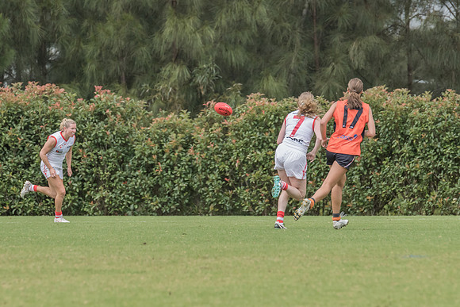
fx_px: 6522
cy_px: 122
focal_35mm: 510
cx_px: 98
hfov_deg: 4.0
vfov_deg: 2.7
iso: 800
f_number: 7.1
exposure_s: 1/1250
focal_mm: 300
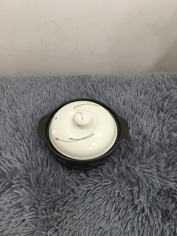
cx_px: 88
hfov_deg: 45.4
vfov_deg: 58.4
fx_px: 211
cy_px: 118
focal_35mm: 31
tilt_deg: -52.3
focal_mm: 3.3
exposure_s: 1/33
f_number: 2.4
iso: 80
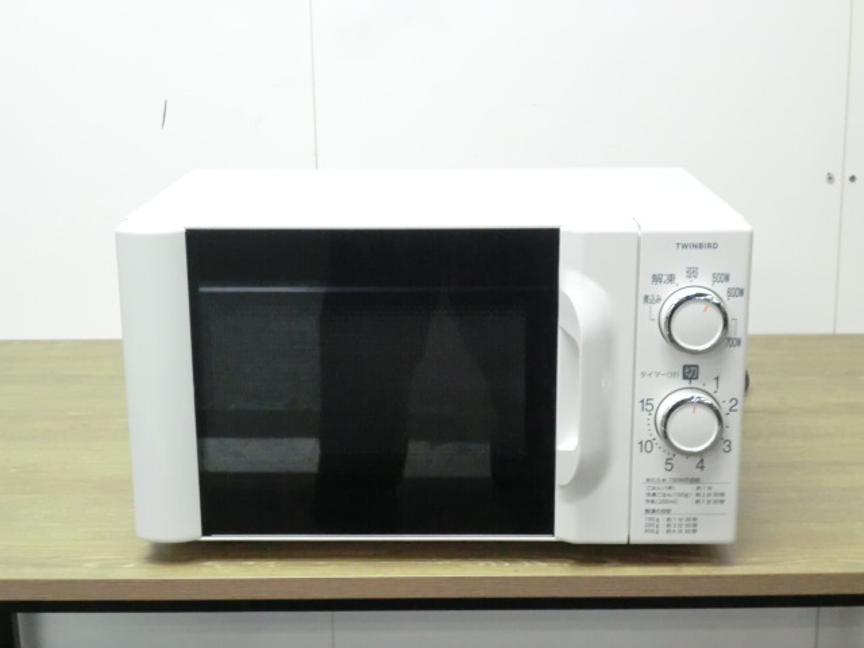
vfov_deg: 27.0
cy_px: 324
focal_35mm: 54
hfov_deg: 35.5
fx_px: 1348
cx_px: 432
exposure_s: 1/25
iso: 800
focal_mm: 9.8
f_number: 4.5
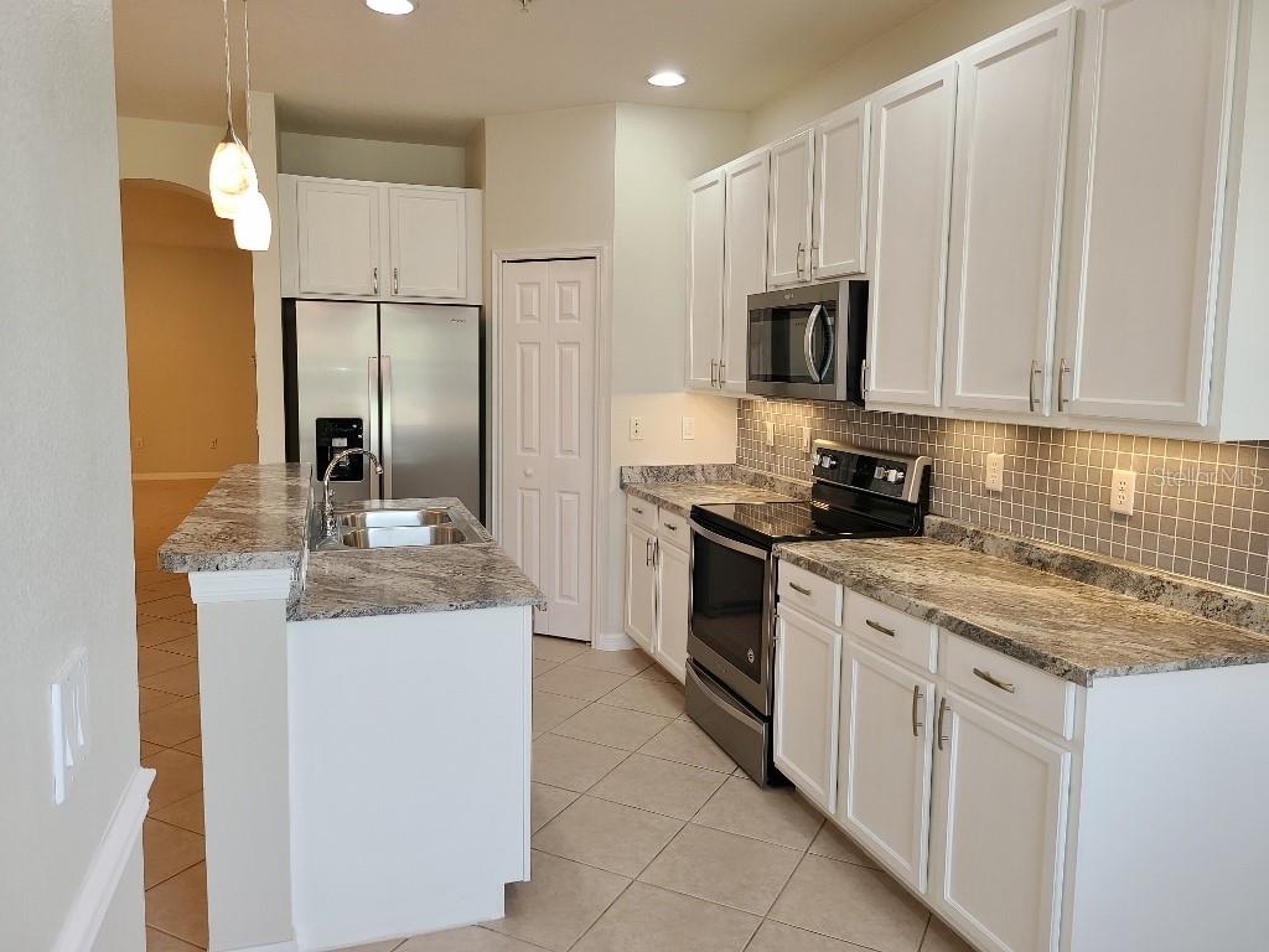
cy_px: 476
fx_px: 953
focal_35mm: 26
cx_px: 634
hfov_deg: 67.3
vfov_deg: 53.1
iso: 40
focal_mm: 5.4
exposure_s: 1/60
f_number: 1.8
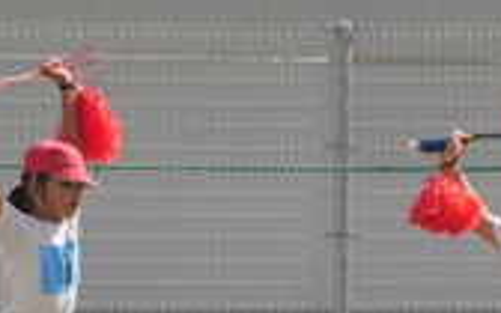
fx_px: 15060
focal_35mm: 1103
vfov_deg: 1.2
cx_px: 426
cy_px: 359
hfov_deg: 1.9
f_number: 9
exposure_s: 1/400
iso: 200
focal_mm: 175
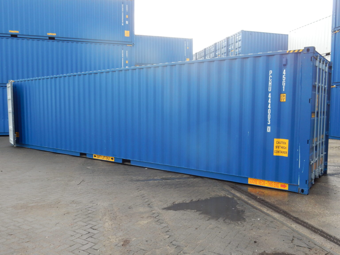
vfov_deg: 46.8
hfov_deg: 60.0
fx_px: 295
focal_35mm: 30
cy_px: 128
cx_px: 170
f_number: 4
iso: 160
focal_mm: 5.4
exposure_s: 1/250
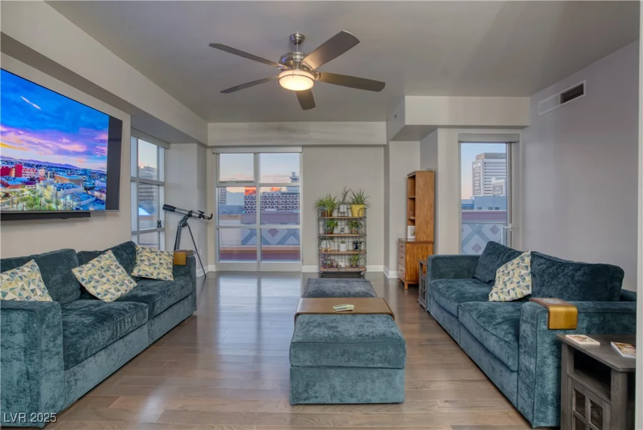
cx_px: 322
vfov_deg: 70.6
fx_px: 304
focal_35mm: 17
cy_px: 215
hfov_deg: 93.2
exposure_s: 1/2
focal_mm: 17
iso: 400
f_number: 7.1
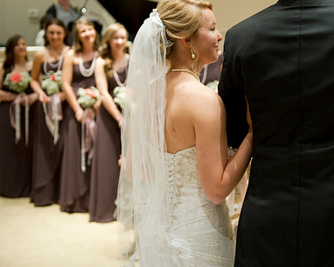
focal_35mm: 57
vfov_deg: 26.6
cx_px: 242
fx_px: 563
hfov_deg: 32.5
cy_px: 100
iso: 1600
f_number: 2.8
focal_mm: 40
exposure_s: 1/100
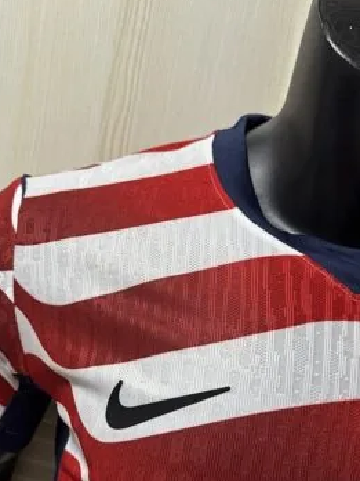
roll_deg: -11.6
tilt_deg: -13.3
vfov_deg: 51.8
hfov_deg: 40.6
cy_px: 313
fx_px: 485
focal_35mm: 35
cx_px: 148
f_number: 1.78
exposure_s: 1/79
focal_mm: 6.76
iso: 200
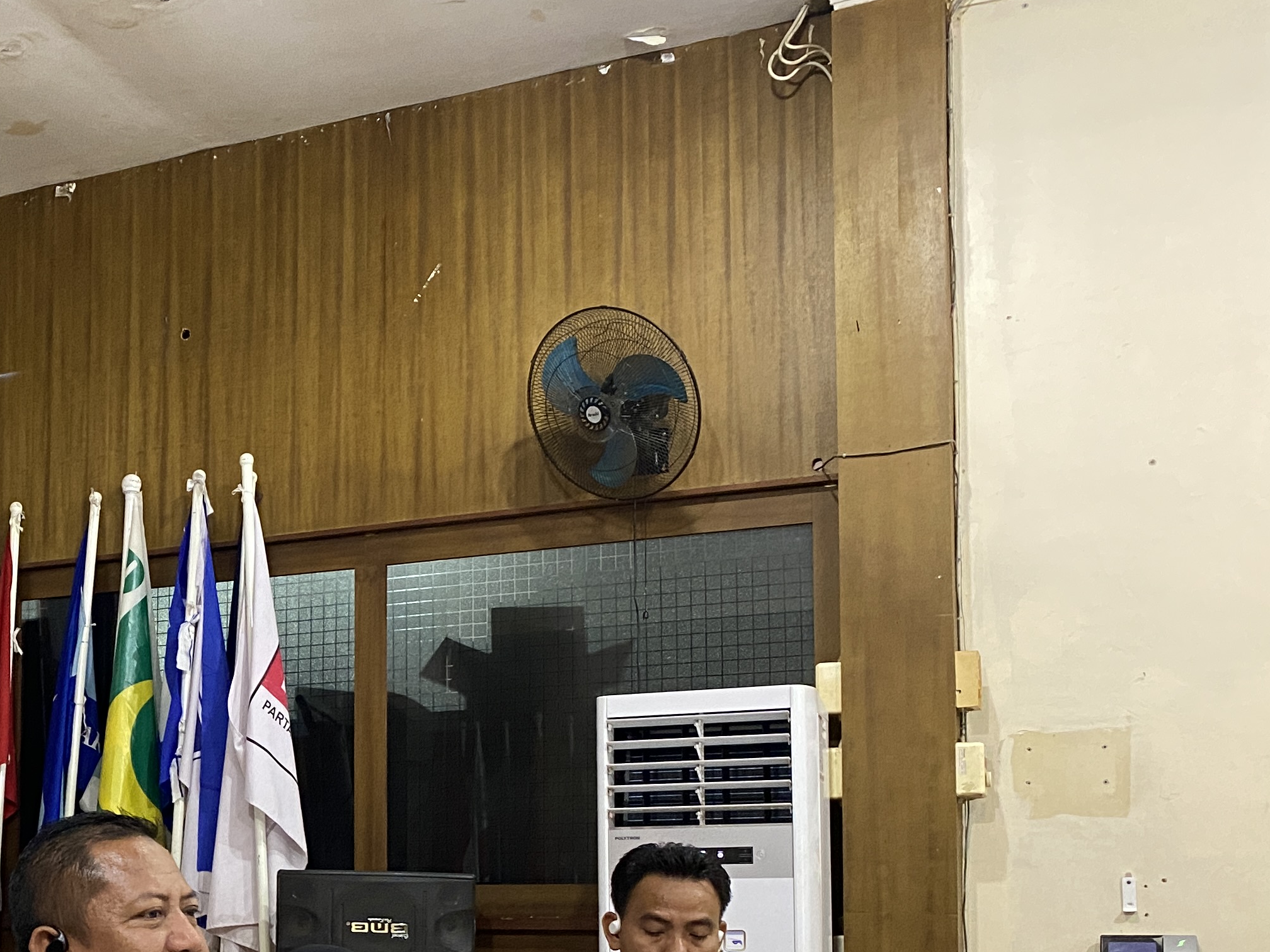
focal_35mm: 52
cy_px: 854
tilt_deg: +2.7
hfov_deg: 34.0
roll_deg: -1.0
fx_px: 1908
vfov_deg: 27.1
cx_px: 42
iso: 400
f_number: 1.8
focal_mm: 4.25
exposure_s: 1/60
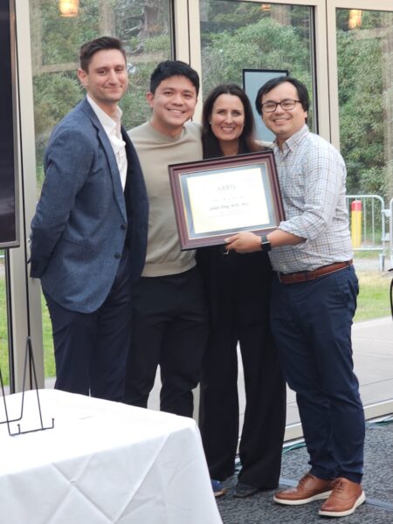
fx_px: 1044
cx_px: 196
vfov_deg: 28.2
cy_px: 262
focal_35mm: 69
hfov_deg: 21.3
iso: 160
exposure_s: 1/9.99
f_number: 2.4
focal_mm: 7.9
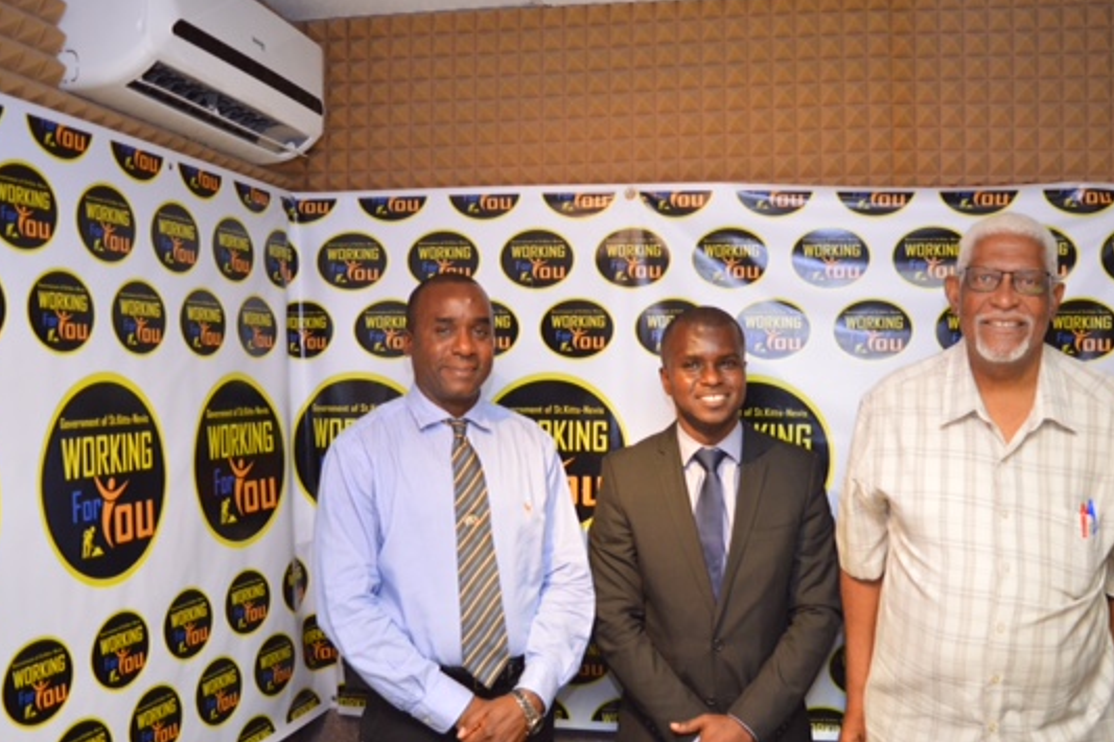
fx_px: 1114
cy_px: 420
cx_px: 637
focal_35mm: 36
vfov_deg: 36.8
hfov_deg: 53.0
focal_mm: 20
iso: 1000
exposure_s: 1/60
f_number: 3.8
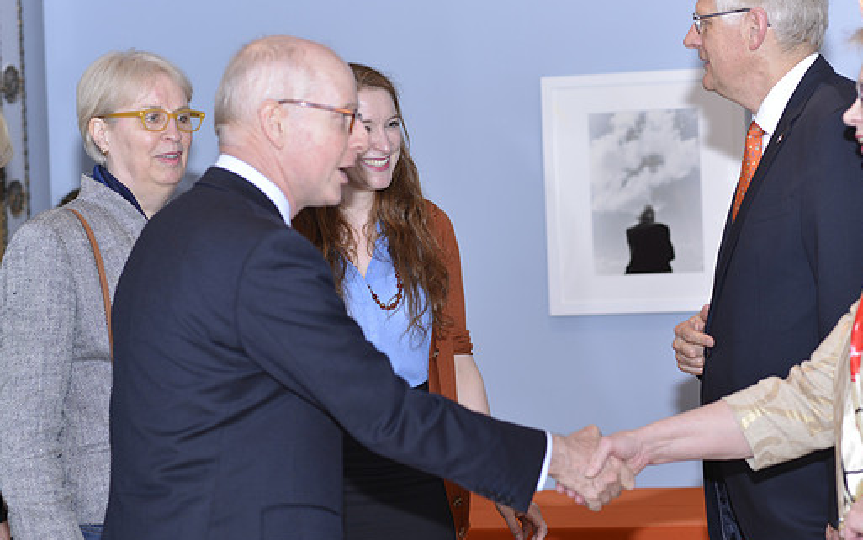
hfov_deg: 21.2
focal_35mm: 98
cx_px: 434
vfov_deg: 13.4
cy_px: 251
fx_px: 2306
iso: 320
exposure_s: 1/125
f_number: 3.2
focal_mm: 85
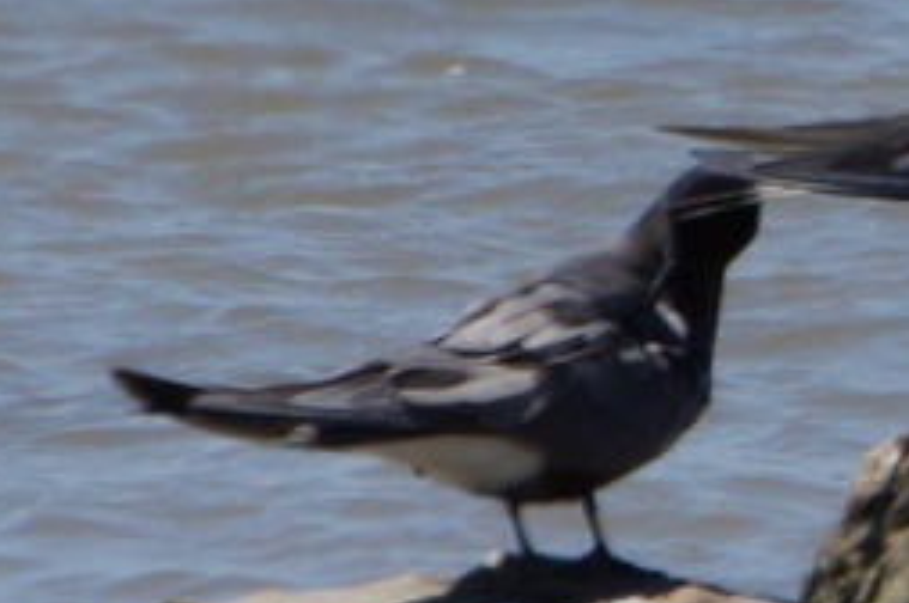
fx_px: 44307
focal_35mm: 1757
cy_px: 246
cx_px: -417
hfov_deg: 1.2
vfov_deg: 0.8
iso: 125
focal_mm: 400
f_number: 8
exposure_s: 1/500
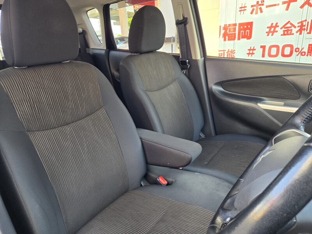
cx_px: 156
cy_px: 117
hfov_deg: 73.9
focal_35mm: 23
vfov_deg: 58.9
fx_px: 207
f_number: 1.8
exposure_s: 1/100
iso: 160
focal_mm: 5.4
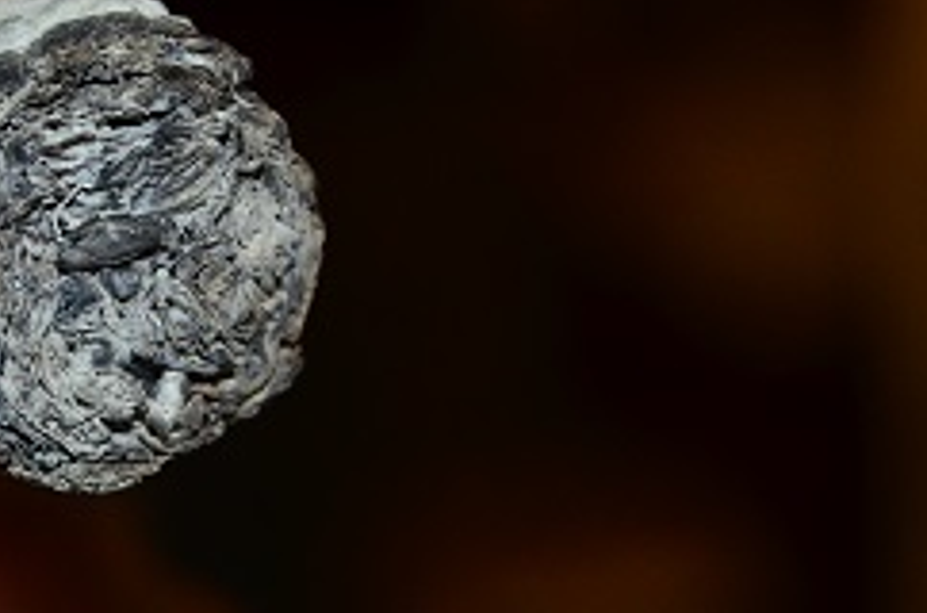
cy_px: 176
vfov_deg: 7.0
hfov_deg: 10.5
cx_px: 90
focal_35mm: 196
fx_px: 5039
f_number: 5.6
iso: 800
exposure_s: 1/60
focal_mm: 55
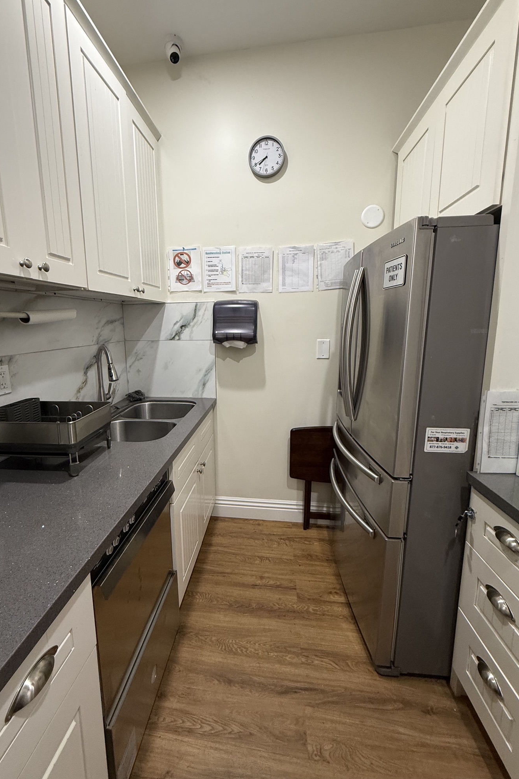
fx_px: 324
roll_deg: +0.6
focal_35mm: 15
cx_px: 230
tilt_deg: -9.4
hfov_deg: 77.0
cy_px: 379
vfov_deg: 100.4
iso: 200
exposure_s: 1/60
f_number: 2.2
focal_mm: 2.22
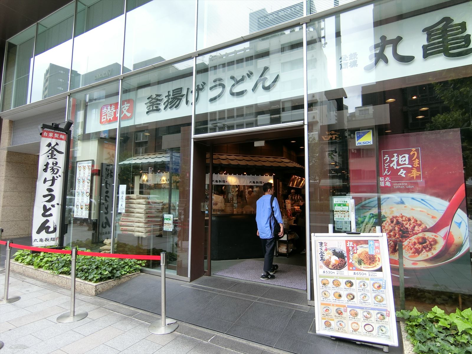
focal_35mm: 19
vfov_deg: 68.7
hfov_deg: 84.7
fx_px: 259
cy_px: 177
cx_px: 236
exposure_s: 1/200
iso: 80
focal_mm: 4.06
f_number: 2.7
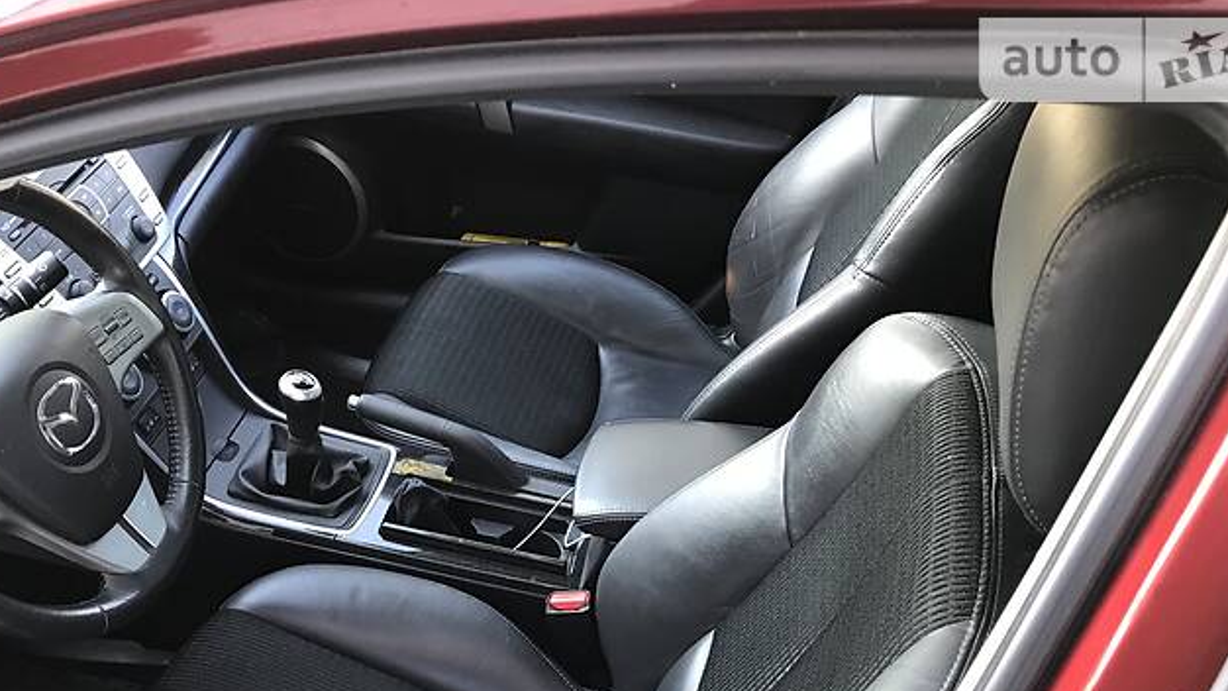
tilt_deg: -45.5
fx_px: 1270
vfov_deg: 29.5
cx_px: 506
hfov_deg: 51.3
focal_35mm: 39
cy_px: 583
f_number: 1.8
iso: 40
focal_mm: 4
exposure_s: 1/25
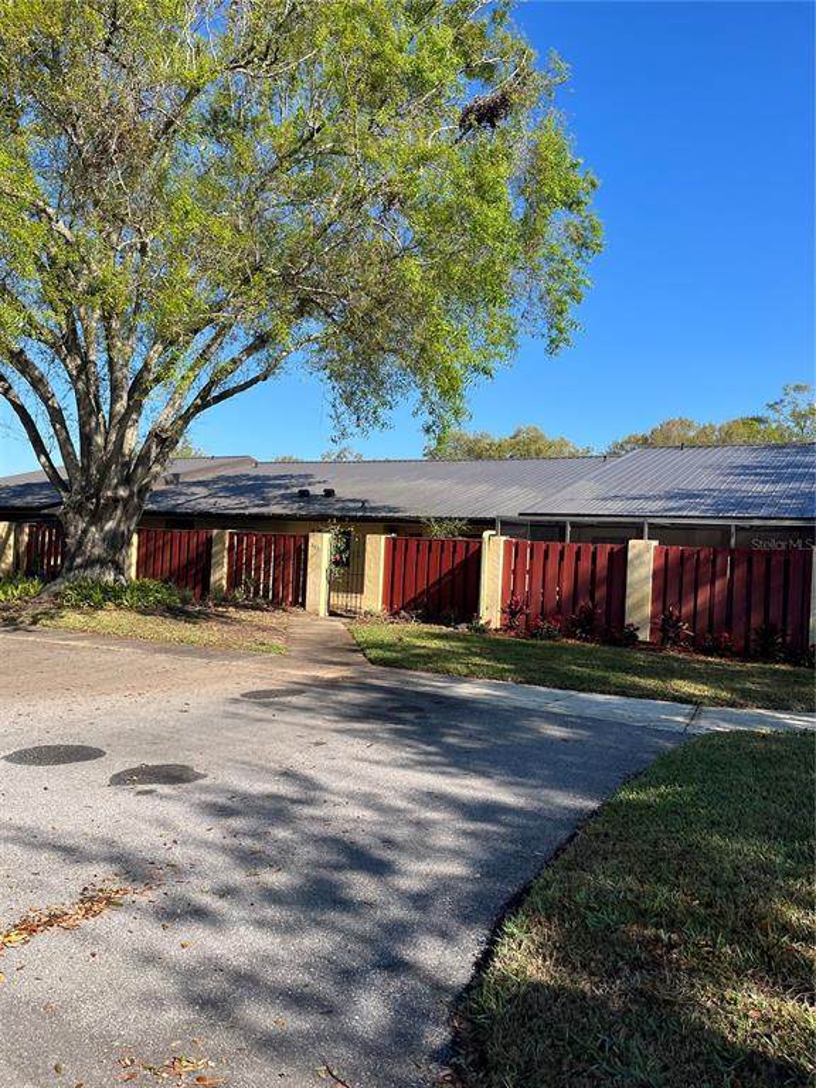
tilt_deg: -0.5
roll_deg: -1.8
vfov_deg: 67.3
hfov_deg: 53.1
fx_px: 817
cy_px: 544
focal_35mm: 26
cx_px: 408
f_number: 1.6
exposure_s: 1/2137
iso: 50
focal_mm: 5.1
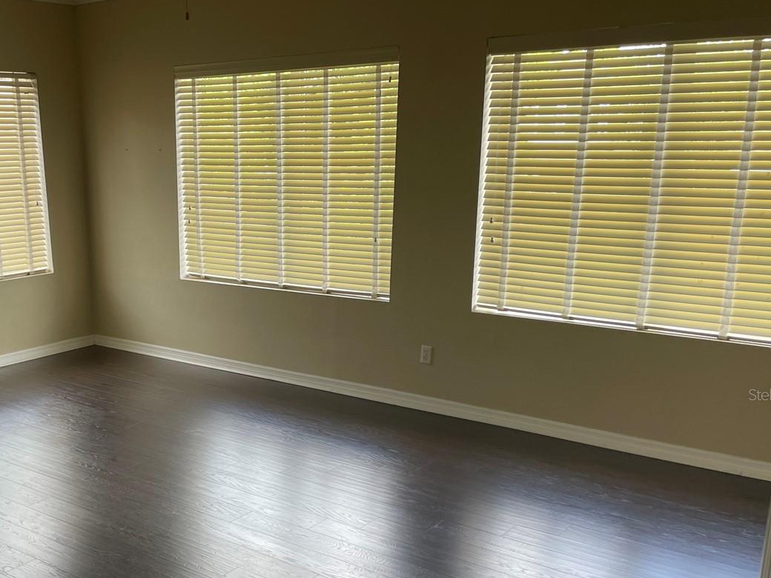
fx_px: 891
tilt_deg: -16.1
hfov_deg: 45.7
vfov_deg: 35.5
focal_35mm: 40
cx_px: 225
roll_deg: +1.0
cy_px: 394
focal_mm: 4.2
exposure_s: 1/121
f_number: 1.6
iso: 40
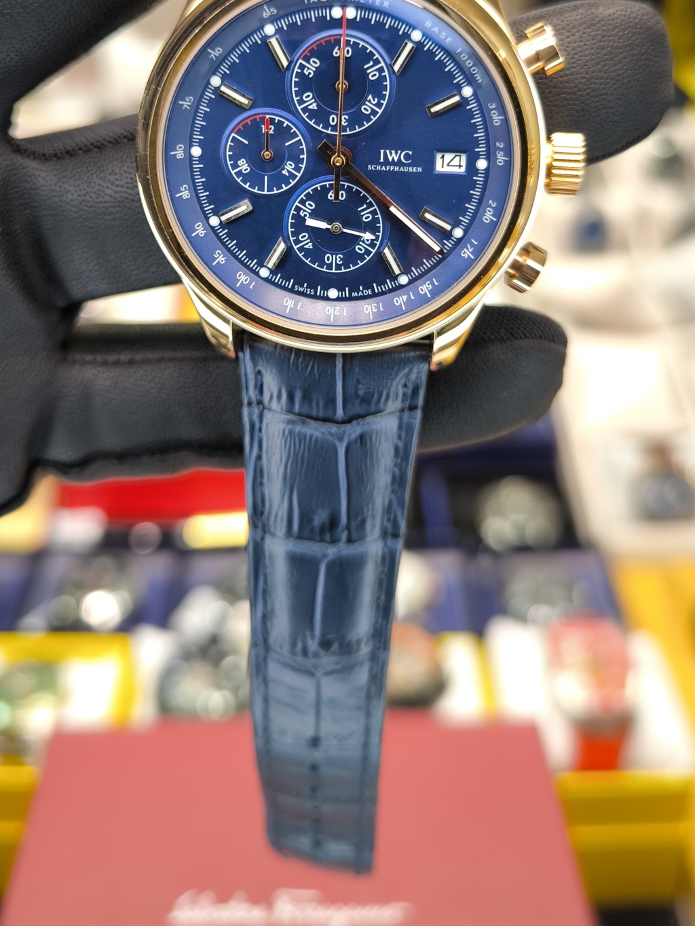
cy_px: 244
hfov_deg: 39.7
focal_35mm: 36
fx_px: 964
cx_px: 341
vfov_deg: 49.5
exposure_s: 1/100
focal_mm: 6.92
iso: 160
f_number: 1.9
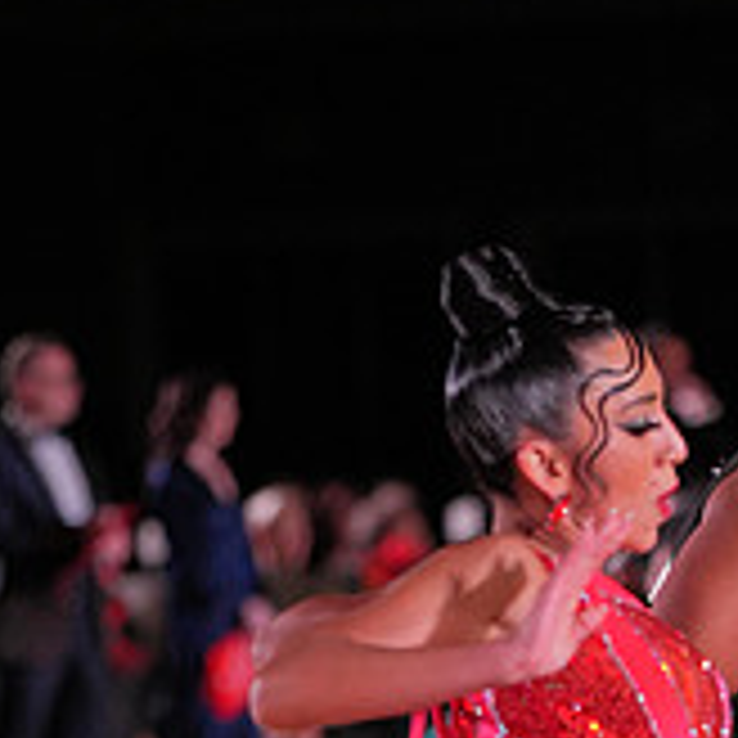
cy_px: 1022
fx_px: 8539
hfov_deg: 4.9
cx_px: 646
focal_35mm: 354
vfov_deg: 4.9
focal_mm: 118
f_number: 2.8
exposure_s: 1/800
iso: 1600
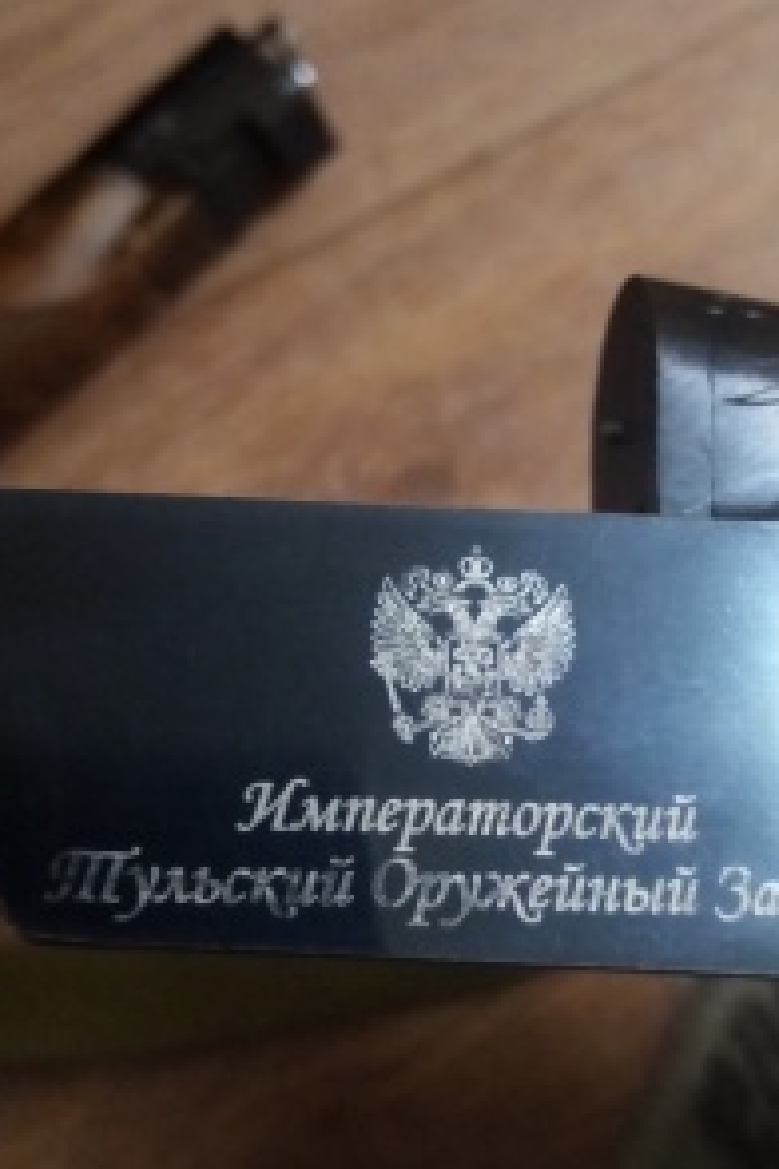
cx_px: 481
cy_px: 515
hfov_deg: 31.1
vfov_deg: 45.3
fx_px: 1396
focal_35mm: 43
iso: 815
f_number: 1.8
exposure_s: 1/20
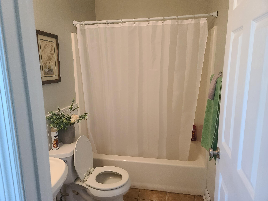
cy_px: 100
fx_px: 194
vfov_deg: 54.9
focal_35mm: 25
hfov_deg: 69.4
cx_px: 134
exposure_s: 1/60
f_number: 1.8
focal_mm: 7
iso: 250
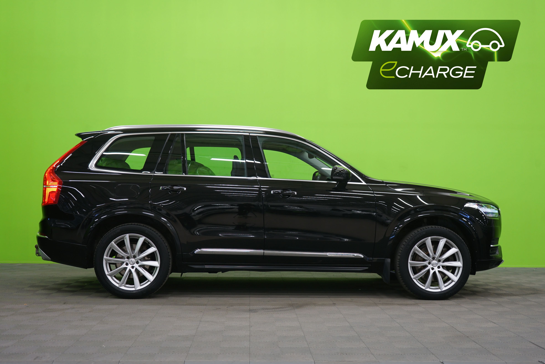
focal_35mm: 46
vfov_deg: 29.2
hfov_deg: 42.7
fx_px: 696
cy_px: 182
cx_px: 272
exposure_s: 1/8
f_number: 5
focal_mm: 46
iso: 400
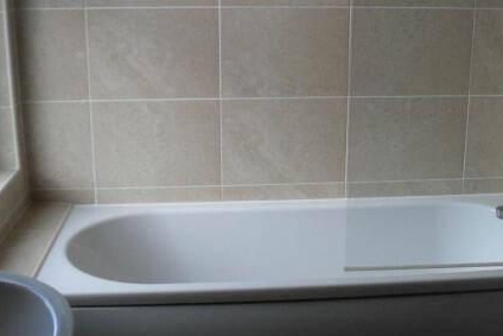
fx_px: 699
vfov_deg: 26.9
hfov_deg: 39.5
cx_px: 294
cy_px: 126
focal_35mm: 50
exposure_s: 1/125
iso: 100
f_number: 3.2
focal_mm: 6.3
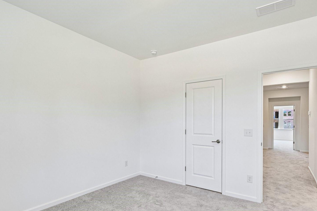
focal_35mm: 20
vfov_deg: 61.6
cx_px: 158
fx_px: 176
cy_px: 123
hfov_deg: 84.0
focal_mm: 14
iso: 200
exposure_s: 1/15
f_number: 8
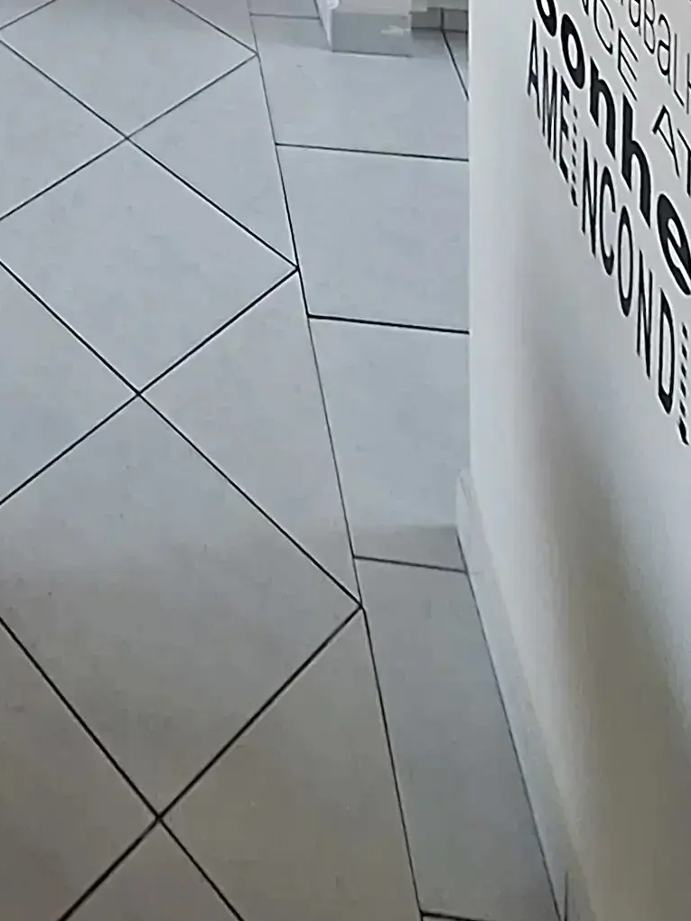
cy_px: -770
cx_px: -178
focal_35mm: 51
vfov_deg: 21.7
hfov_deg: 25.2
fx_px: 1357
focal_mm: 1.74
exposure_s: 1/40
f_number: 2.2
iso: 125
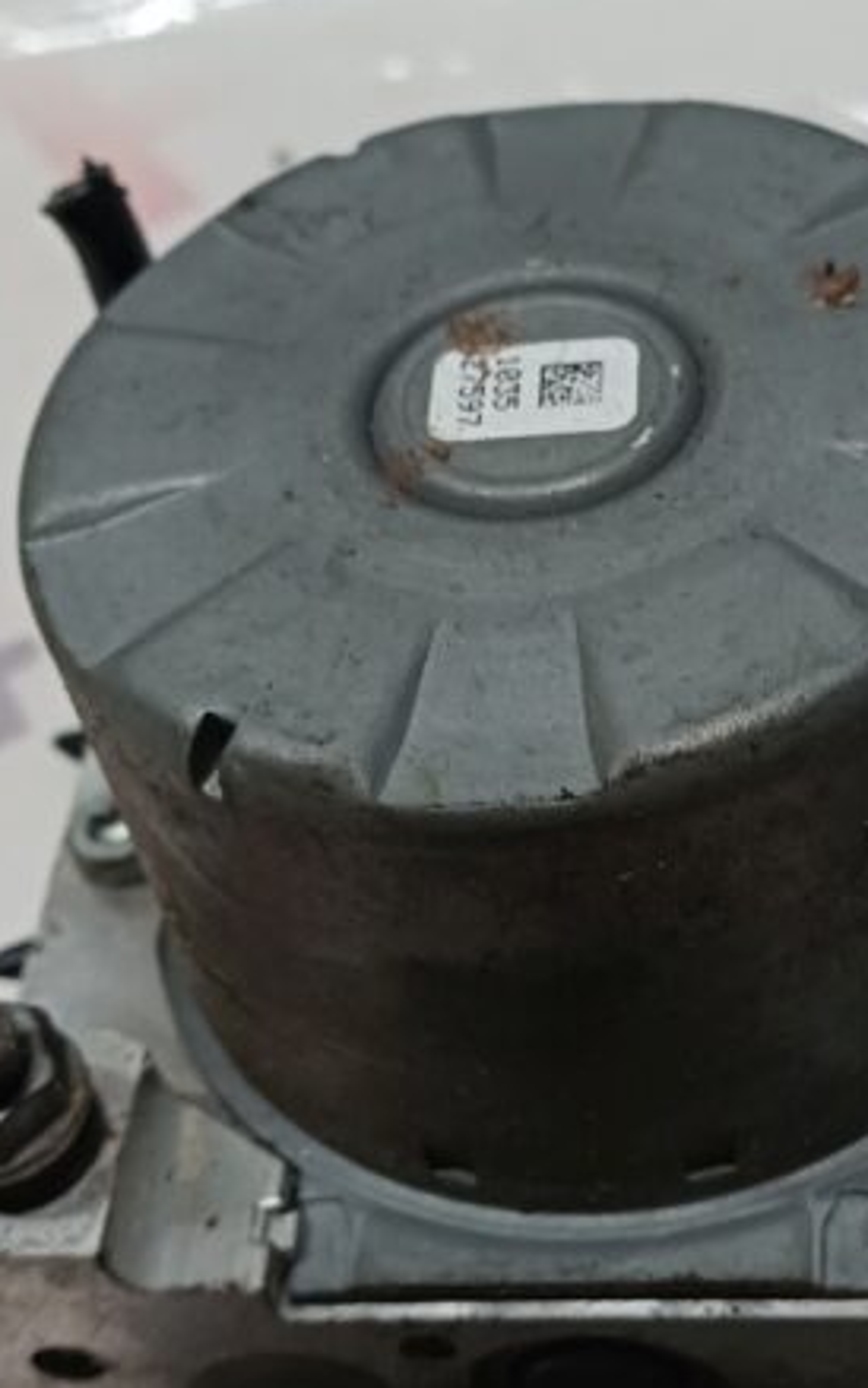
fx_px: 2307
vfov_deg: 33.5
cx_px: 672
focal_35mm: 61
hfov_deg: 21.1
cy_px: 651
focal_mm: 4
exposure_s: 1/25
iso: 320
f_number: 1.8
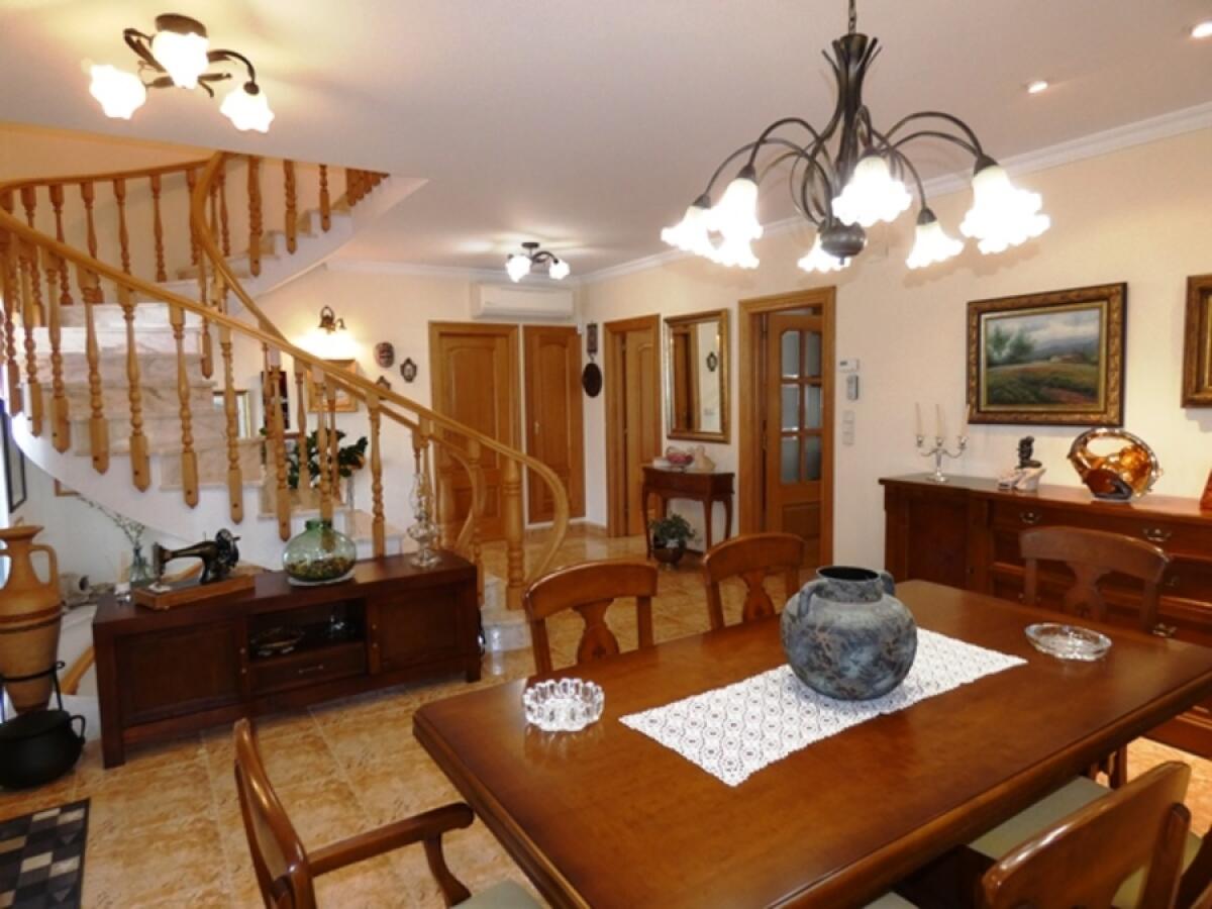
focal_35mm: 20
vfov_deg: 66.0
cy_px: 454
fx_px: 700
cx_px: 606
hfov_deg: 81.7
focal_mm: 3.6
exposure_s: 1/60
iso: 250
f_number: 2.8
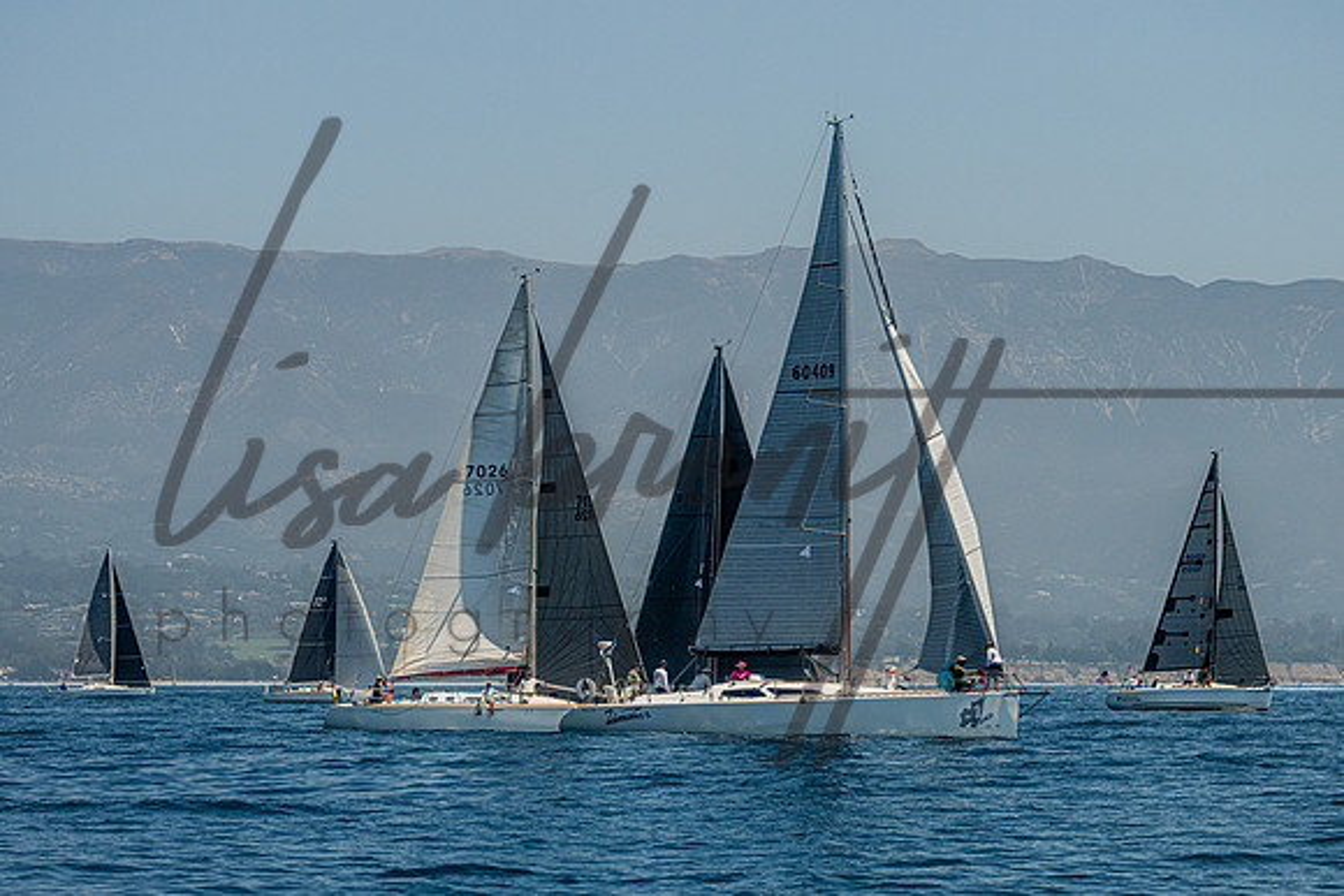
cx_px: 708
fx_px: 5841
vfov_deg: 8.8
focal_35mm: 156
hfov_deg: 13.1
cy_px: 384
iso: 400
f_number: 6.3
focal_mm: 130
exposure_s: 1/5000
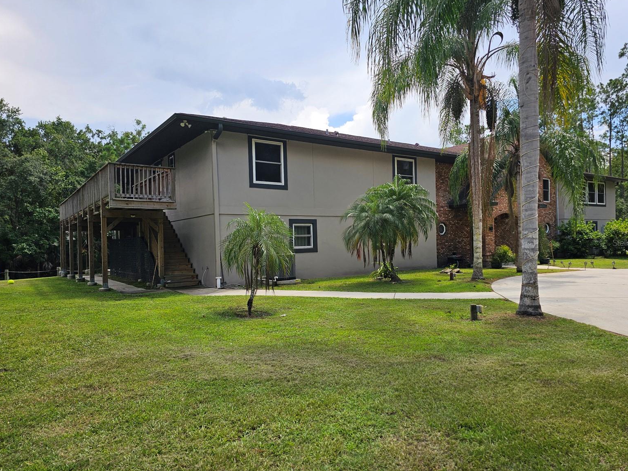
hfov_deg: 71.6
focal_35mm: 24
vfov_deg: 56.8
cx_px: 324
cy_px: 242
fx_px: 435
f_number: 1.7
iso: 10
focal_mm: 6.3
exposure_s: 1/467
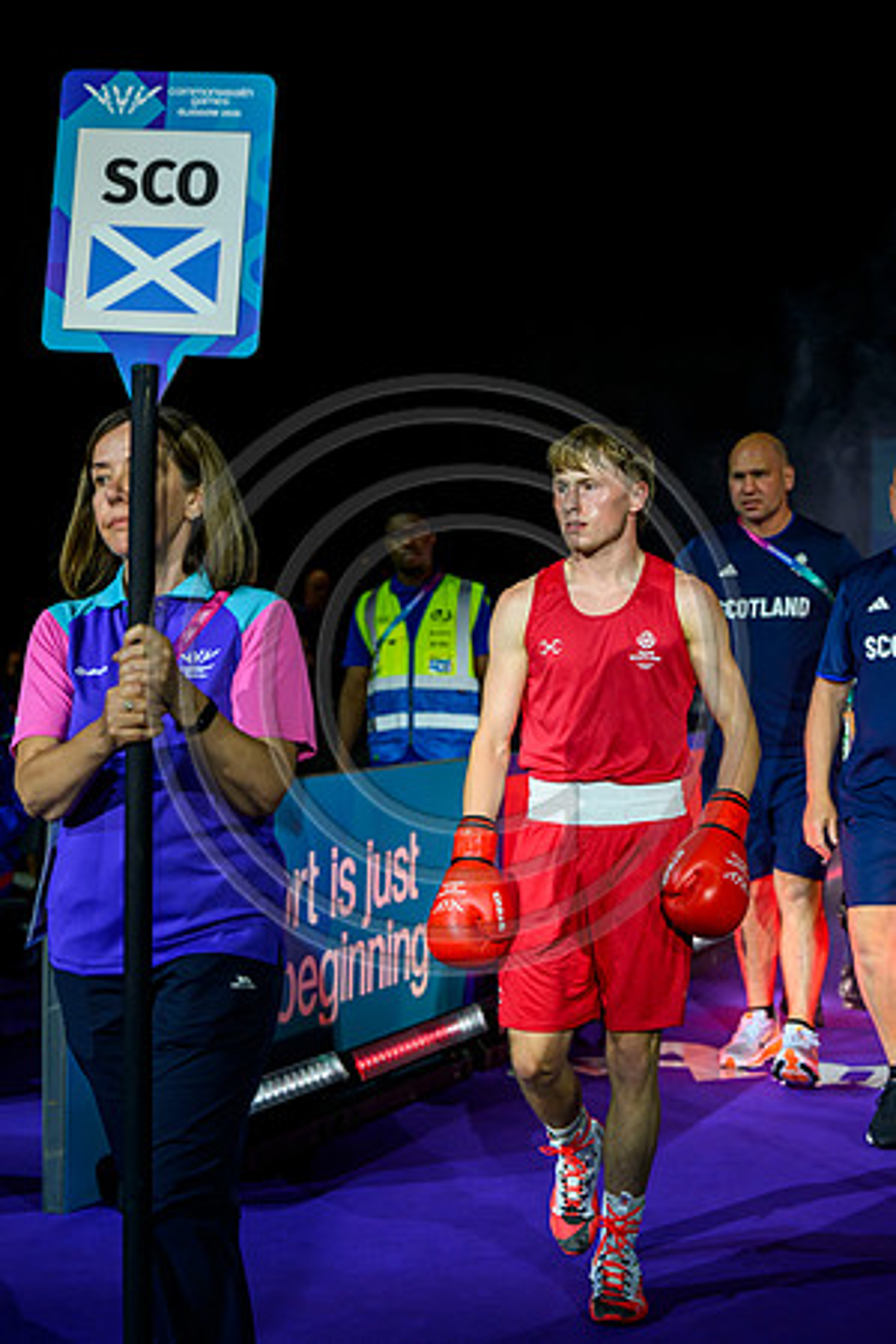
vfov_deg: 28.8
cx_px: 448
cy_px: 672
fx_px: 2613
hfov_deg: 19.5
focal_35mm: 70
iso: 2000
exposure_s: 1/1250
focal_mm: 70
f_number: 4
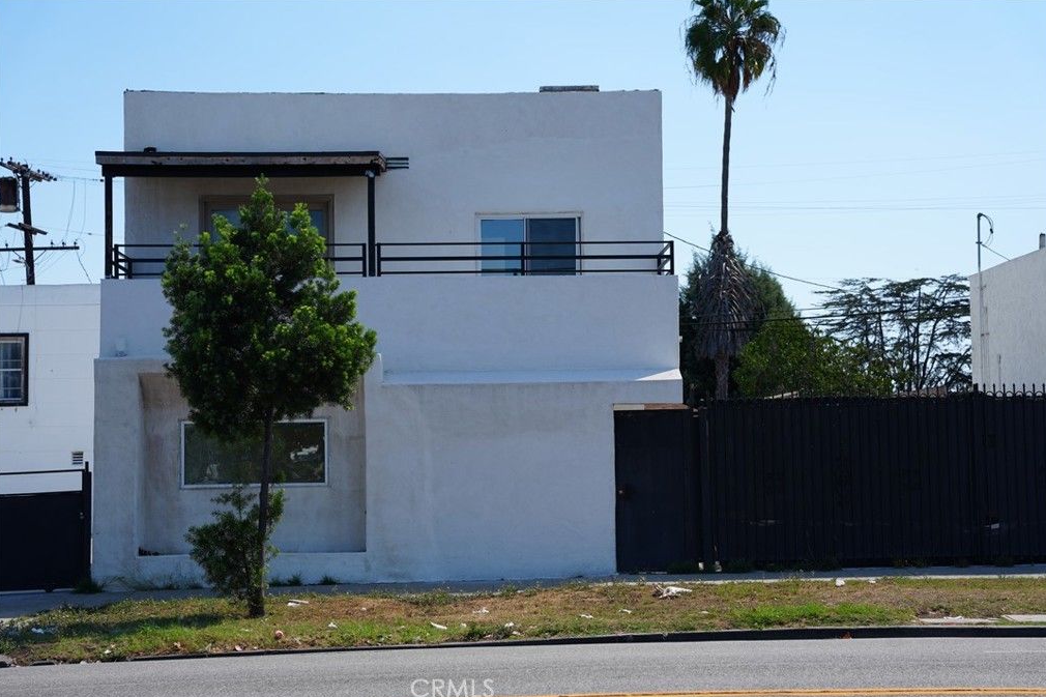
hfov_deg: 28.5
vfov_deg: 19.2
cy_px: 350
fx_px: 2062
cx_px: 525
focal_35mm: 71
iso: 100
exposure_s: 1/640
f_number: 5
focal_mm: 70
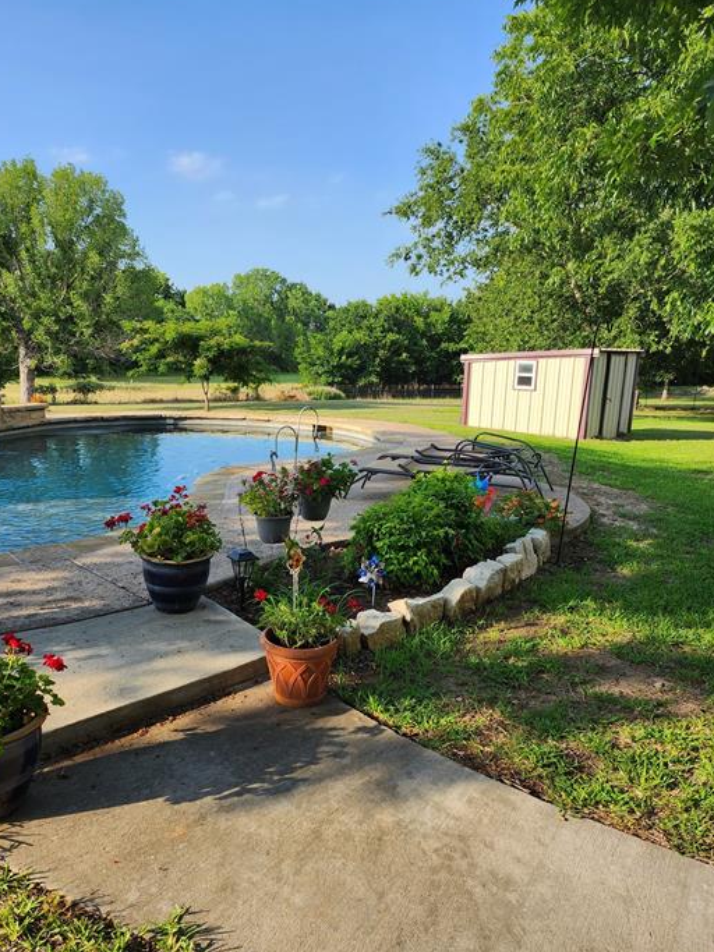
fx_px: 743
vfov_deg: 65.3
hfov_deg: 51.3
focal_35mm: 27
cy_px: 495
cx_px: 321
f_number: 1.8
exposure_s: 1/1659
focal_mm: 5
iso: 50
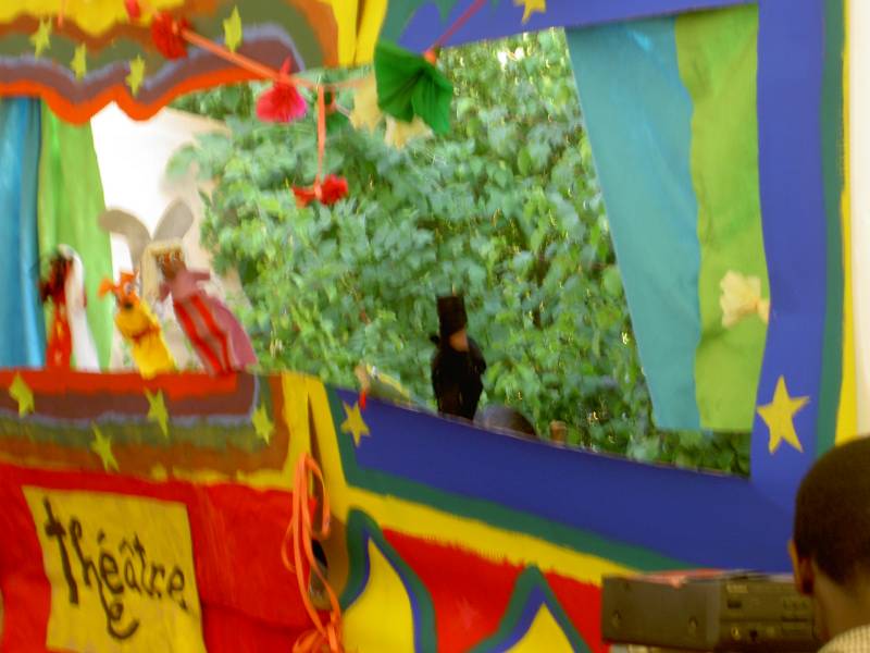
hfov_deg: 17.0
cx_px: 435
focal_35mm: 116
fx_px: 2915
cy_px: 326
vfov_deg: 12.8
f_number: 4.9
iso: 100
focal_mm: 24
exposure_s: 1/13
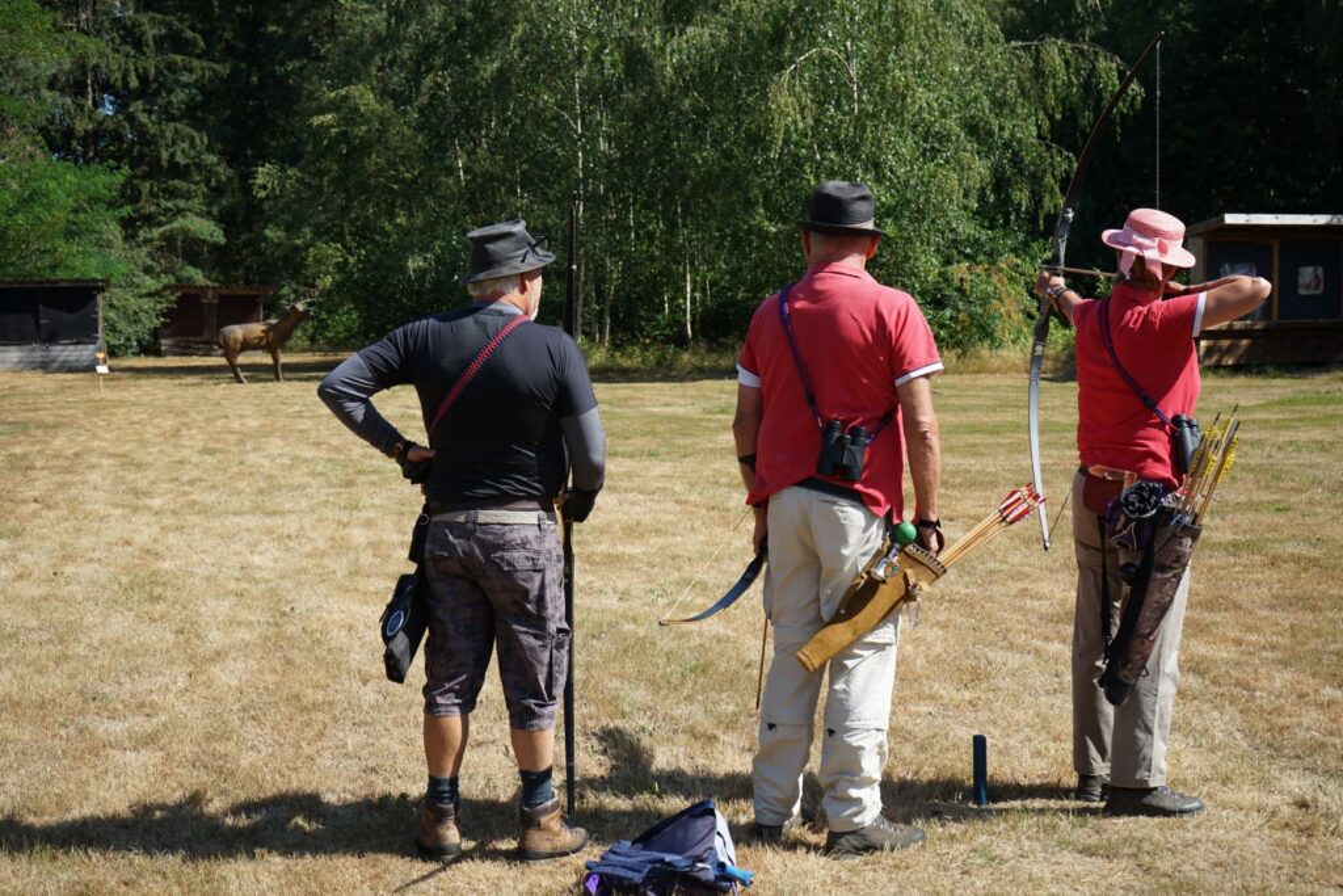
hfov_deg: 41.1
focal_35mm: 48
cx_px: 672
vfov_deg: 28.1
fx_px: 1791
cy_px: 448
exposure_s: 1/250
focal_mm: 48
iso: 100
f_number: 6.3
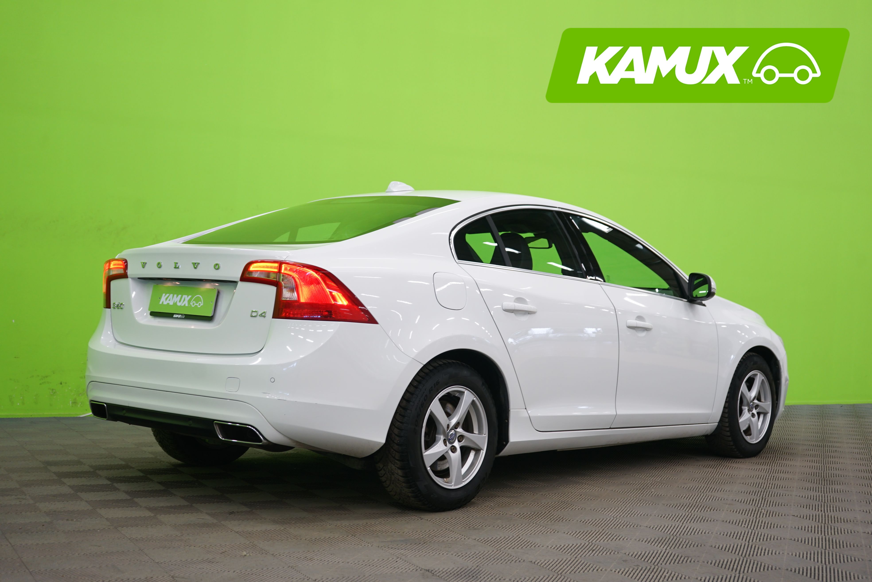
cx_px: 436
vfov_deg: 28.6
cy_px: 291
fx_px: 1138
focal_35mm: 47
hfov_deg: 41.9
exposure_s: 1/10
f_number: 4.5
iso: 400
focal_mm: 47
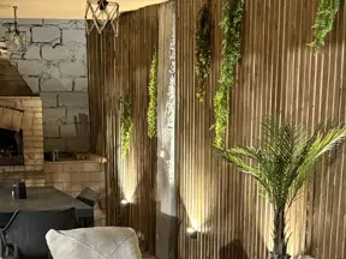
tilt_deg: -12.6
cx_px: 171
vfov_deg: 20.0
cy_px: 265
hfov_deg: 27.4
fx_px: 710
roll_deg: -0.4
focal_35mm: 71
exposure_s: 1/33
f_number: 1.78
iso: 800
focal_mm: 6.76
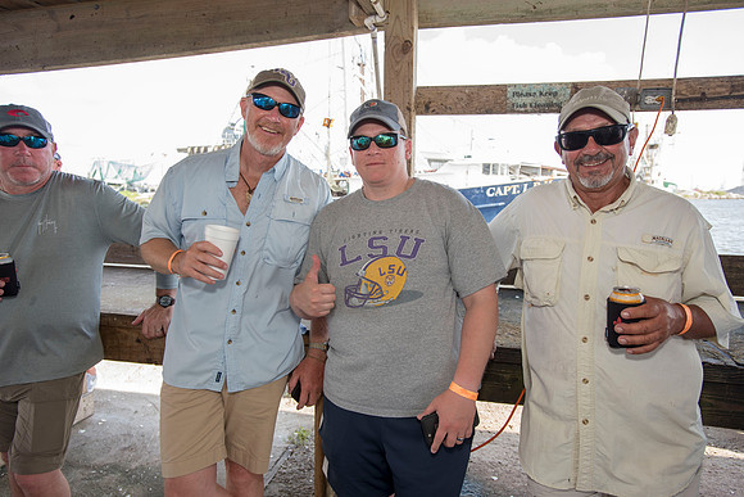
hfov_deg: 73.7
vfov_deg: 53.2
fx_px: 496
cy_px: 248
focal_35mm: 24
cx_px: 372
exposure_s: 1/200
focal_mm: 24
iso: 250
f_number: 4.5
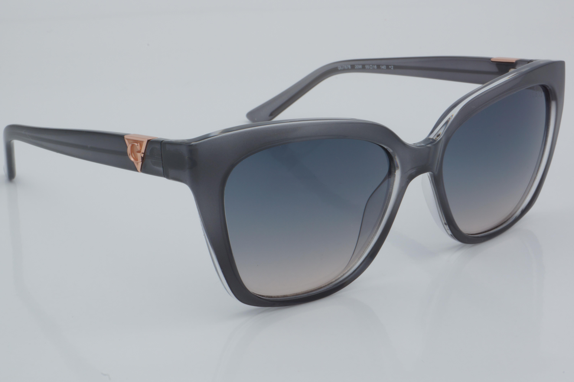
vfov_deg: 18.2
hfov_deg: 27.0
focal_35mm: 75
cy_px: 191
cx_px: 287
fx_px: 1196
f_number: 32
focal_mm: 50
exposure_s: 1/4
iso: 100
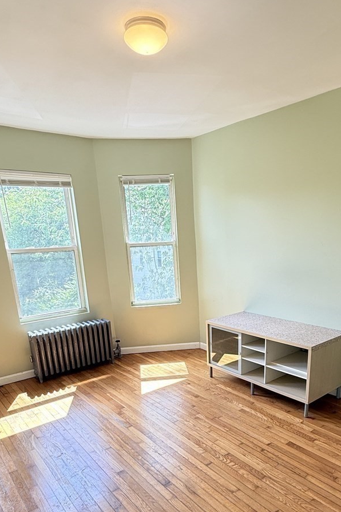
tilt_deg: -15.7
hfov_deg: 51.1
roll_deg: +2.4
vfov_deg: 69.5
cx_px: 195
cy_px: 342
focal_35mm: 25
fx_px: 355
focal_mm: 2.22
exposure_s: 1/120
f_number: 2.2
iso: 80
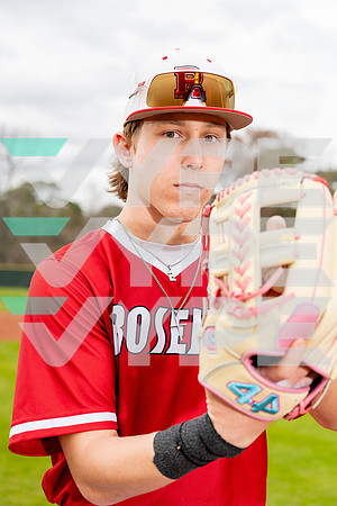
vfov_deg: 37.5
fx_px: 744
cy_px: 253
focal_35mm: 53
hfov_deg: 25.5
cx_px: 168
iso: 100
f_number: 4
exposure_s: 1/250
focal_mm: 53
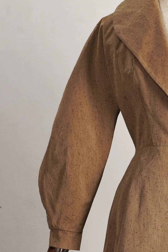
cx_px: 175
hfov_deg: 12.0
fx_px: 790
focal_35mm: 113
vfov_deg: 17.9
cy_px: 216
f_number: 7.1
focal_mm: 32
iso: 320
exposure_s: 1/40
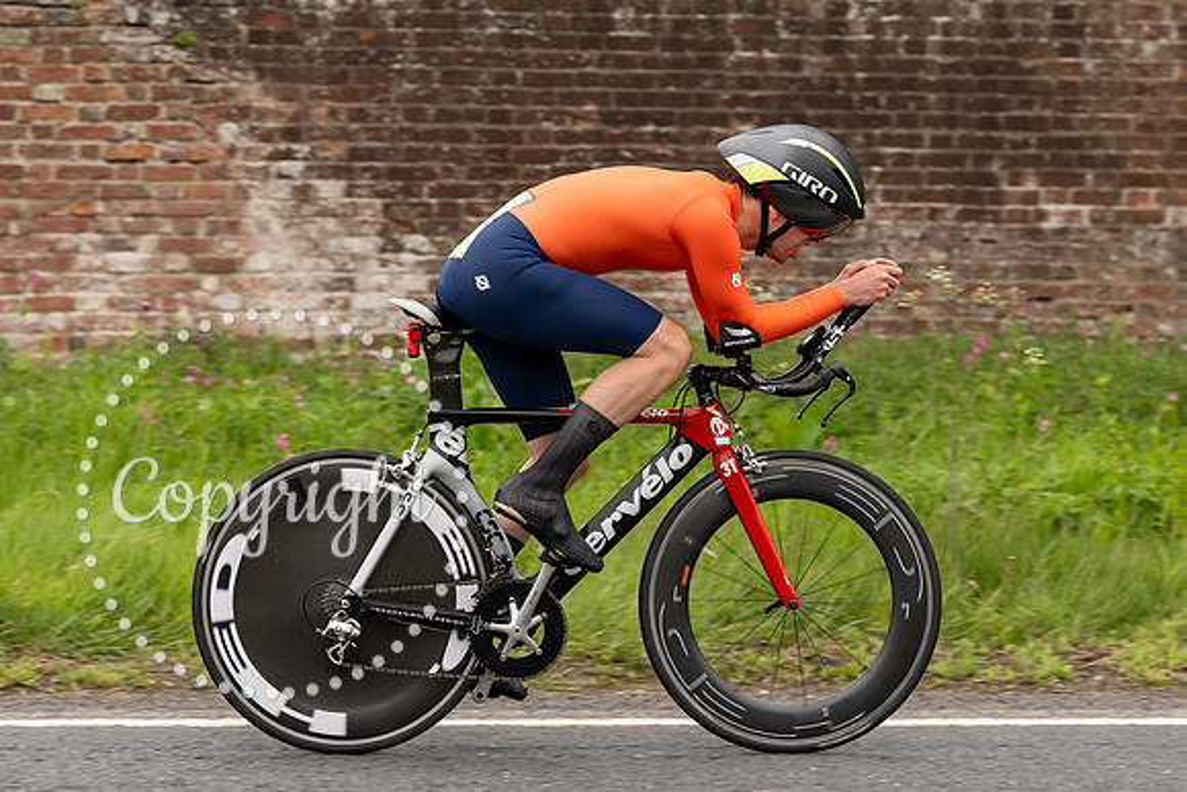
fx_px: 4478
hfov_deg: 15.1
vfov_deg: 10.1
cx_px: 596
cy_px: 180
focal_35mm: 136
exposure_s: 1/1000
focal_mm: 84
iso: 250
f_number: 3.5
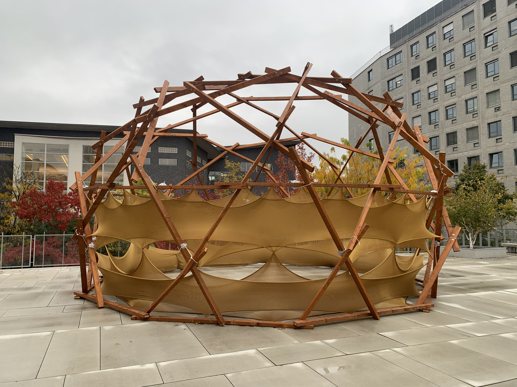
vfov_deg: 53.1
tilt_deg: +3.8
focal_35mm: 26
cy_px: 194
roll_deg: +0.6
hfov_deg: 67.3
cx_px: 258
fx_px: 388
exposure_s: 1/198
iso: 25
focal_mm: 4.25
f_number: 1.8
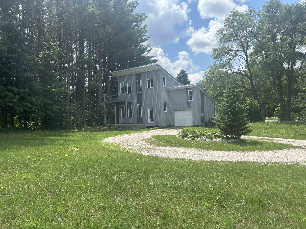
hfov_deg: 67.3
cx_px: 153
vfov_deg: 53.1
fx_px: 230
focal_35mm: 26
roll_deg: +2.0
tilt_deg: -0.5
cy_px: 114
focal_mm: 5.96
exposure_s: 1/1751
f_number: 1.6
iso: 50
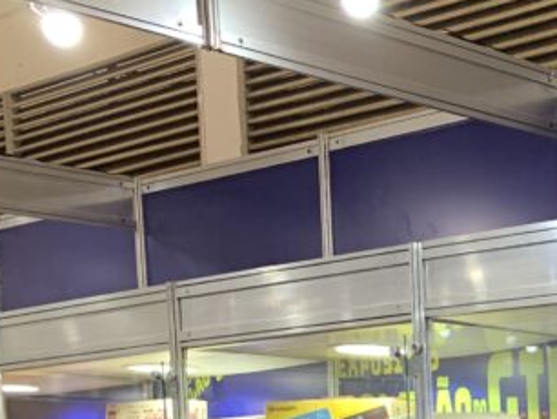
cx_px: 877
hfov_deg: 19.2
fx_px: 1401
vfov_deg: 15.8
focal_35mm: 87
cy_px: 608
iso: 125
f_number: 1.8
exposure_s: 1/60
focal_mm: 4.25
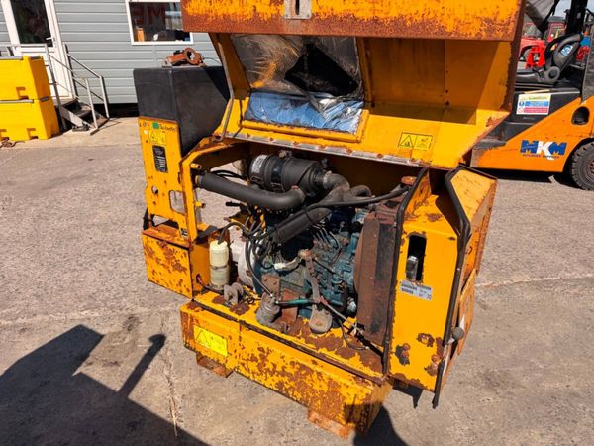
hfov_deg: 71.6
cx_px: 297
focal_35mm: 24
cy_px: 223
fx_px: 412
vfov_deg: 56.8
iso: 80
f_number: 1.78
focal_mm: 6.76
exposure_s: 1/4673
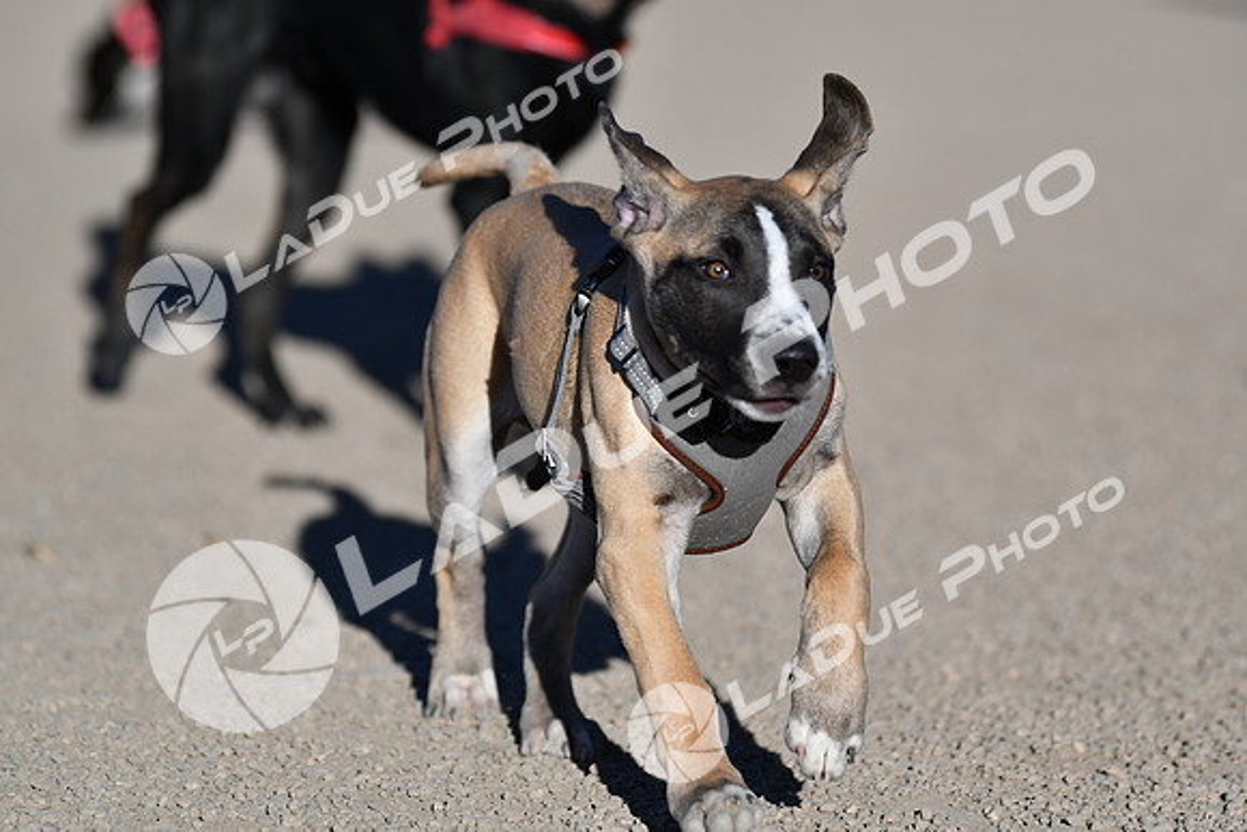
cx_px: 624
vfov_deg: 6.8
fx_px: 7016
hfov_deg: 10.2
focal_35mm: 202
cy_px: 416
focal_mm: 135
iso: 100
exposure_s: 1/4000
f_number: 2.8
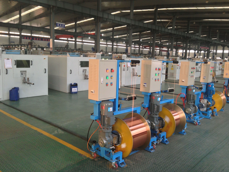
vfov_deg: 42.9
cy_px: 86
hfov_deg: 55.4
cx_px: 114
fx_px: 218
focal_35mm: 33
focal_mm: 4.13
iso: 80
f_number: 2.4
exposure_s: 1/20
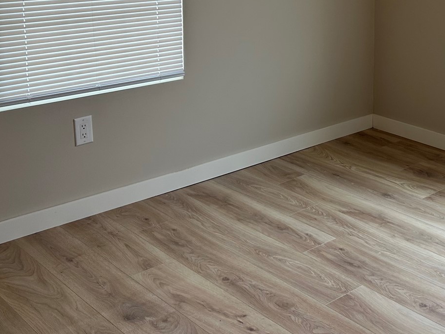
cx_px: 359
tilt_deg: -8.8
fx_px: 707
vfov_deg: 25.7
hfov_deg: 33.9
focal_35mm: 55
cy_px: 30
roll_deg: -0.6
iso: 64
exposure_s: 1/120
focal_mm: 5.7
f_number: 1.5
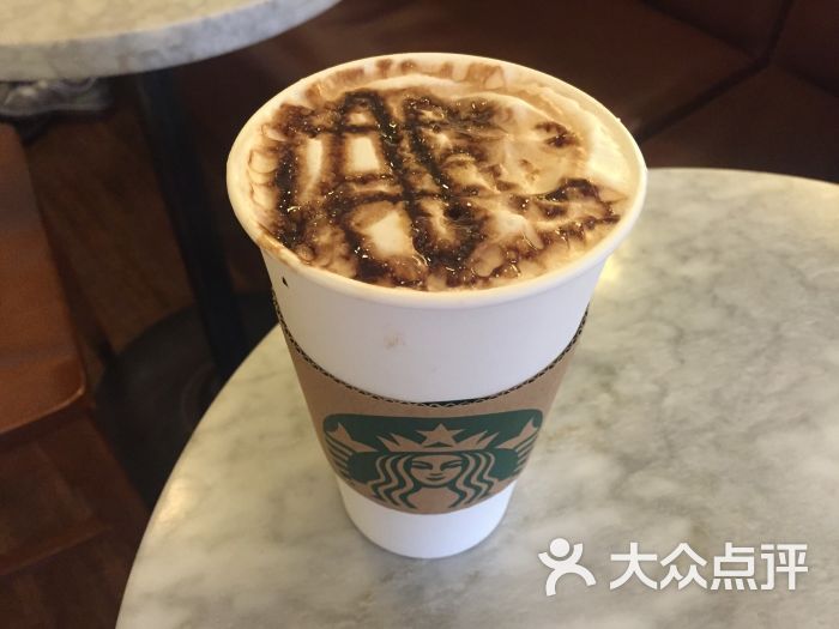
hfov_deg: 61.7
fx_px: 703
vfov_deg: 48.2
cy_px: 314
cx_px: 420
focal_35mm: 29
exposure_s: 1/25
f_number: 2.2
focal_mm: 4.15
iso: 250
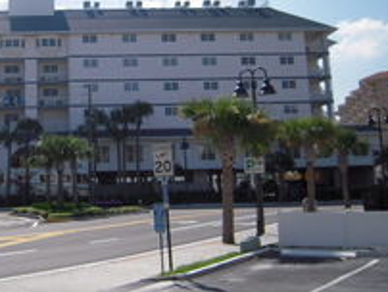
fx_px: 572
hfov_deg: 35.9
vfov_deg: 28.4
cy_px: 96
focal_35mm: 51
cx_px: 63
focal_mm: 5
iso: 100
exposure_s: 1/500
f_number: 5.4
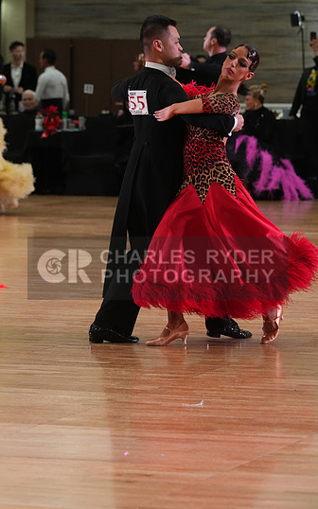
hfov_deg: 6.0
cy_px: 269
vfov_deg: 9.5
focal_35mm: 220
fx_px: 3052
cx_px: 159
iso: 4000
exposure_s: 1/200
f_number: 7.1
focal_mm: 200
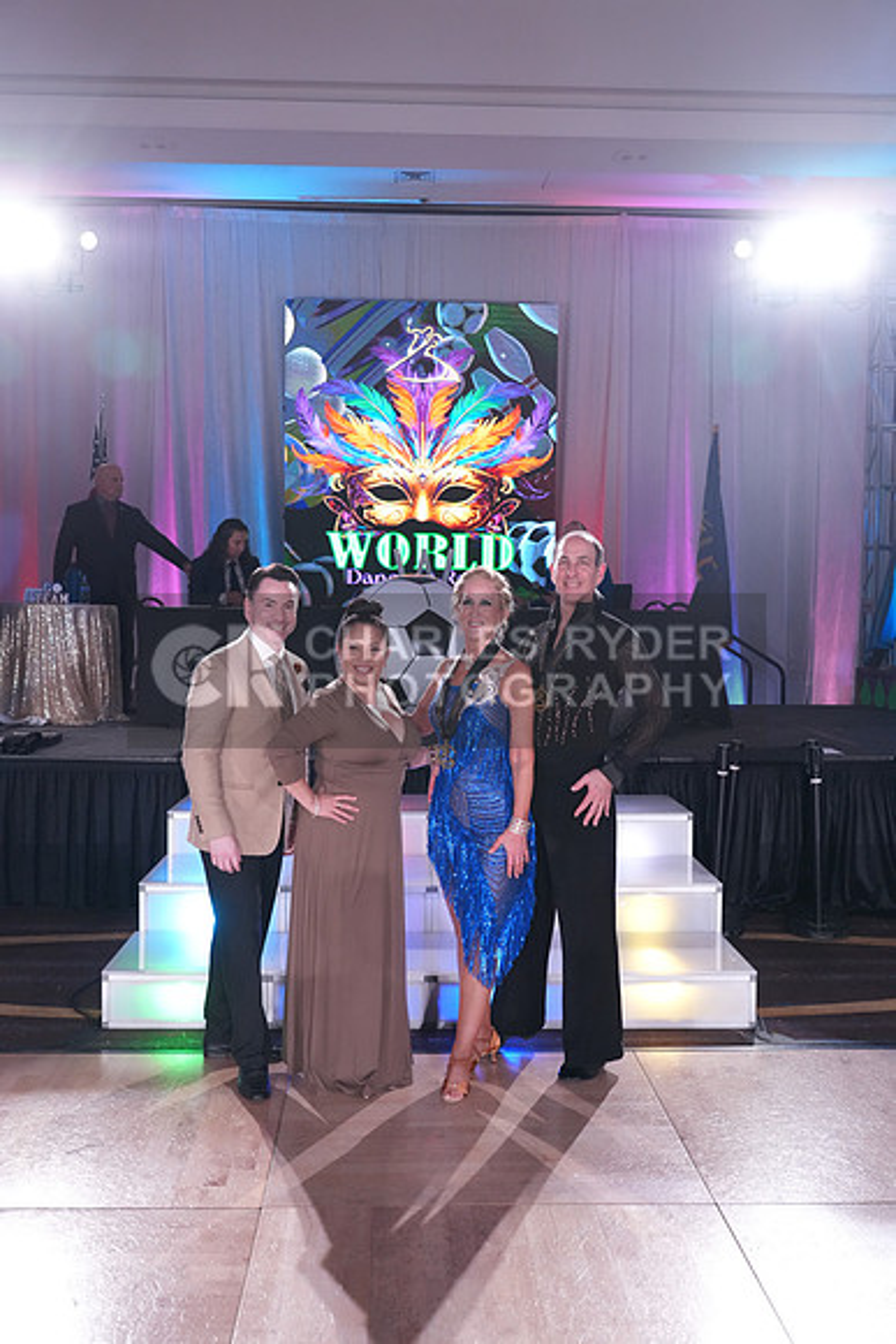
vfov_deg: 57.2
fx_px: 1231
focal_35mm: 33
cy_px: 672
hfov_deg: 40.0
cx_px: 448
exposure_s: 1/500
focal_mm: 33
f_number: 4
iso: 3200
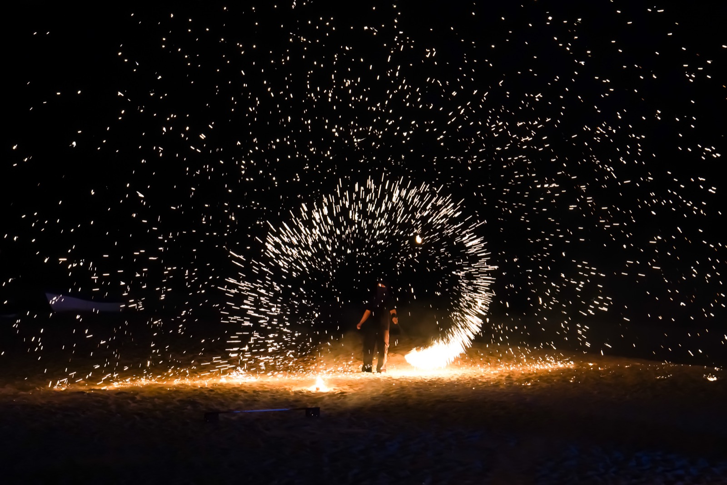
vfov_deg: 19.4
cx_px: 364
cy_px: 242
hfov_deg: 28.8
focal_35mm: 70
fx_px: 1413
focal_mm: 70
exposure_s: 1/80
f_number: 2.8
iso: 2500
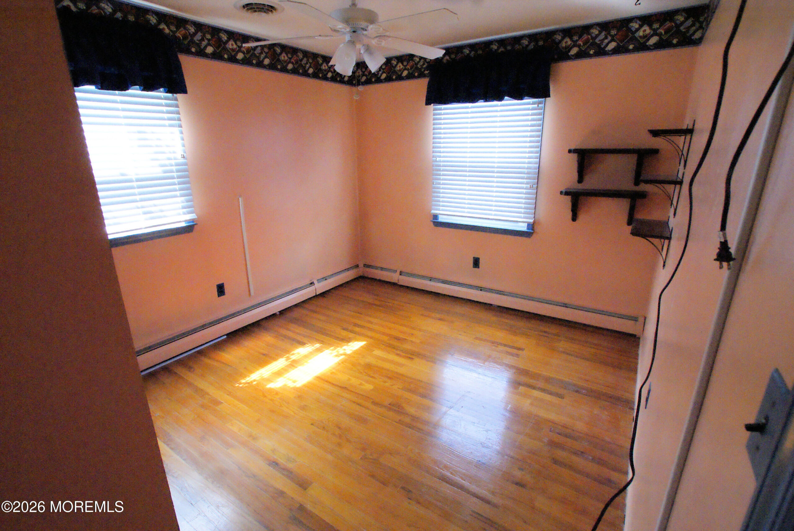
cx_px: 397
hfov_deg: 94.9
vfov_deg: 72.2
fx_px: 364
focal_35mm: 16
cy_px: 266
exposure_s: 1/50
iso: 3200
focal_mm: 11
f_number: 7.1
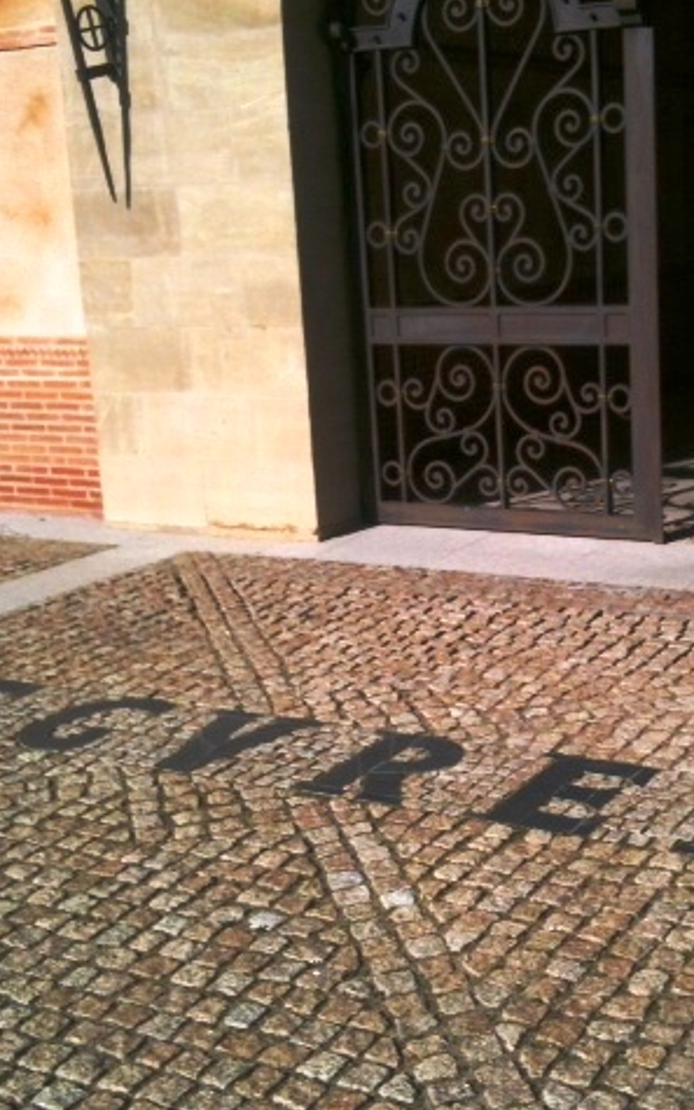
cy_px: 559
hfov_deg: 25.6
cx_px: 512
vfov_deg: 40.3
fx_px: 1513
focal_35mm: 50
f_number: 2.8
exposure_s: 1/2895
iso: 64
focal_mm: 3.85
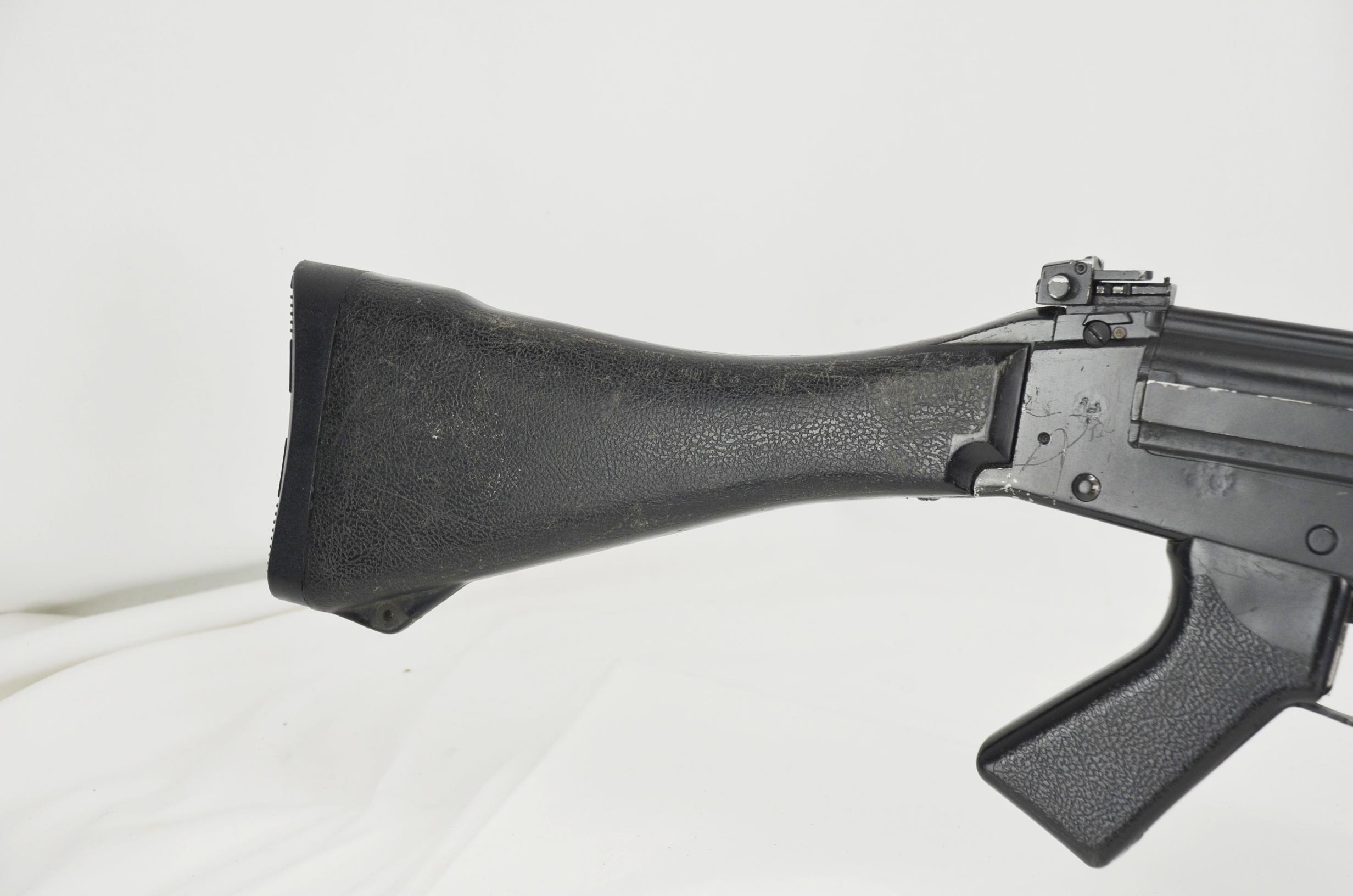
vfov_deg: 18.8
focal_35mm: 72
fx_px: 2700
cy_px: 448
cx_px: 676
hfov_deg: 28.1
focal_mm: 48
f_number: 5.6
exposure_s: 1/125
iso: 360
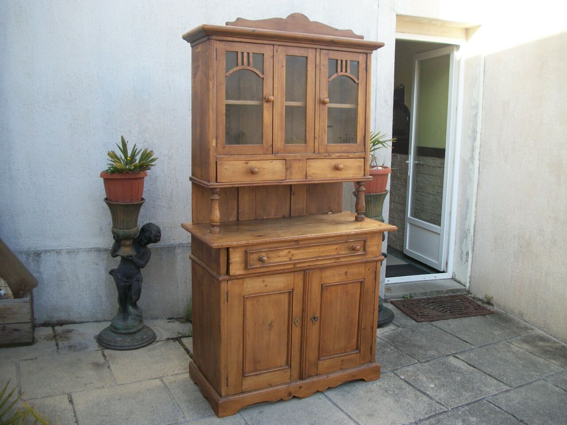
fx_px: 524
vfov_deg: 44.2
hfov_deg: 56.8
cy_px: 212
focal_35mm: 32
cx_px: 284
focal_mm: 5.7
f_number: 2.9
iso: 80
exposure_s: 1/160
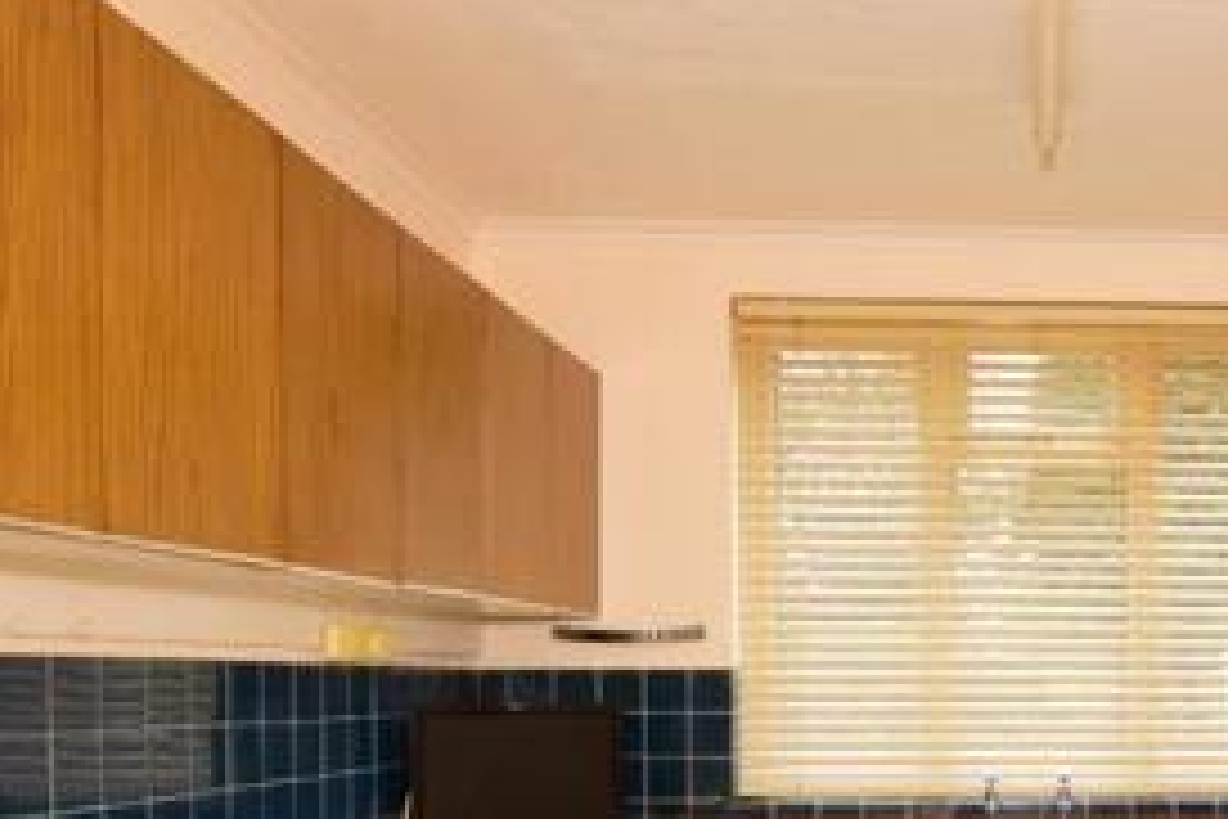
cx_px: 1111
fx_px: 1228
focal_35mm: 36
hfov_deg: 47.6
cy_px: 722
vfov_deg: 35.0
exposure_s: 1/40
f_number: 5.6
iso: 400
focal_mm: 10
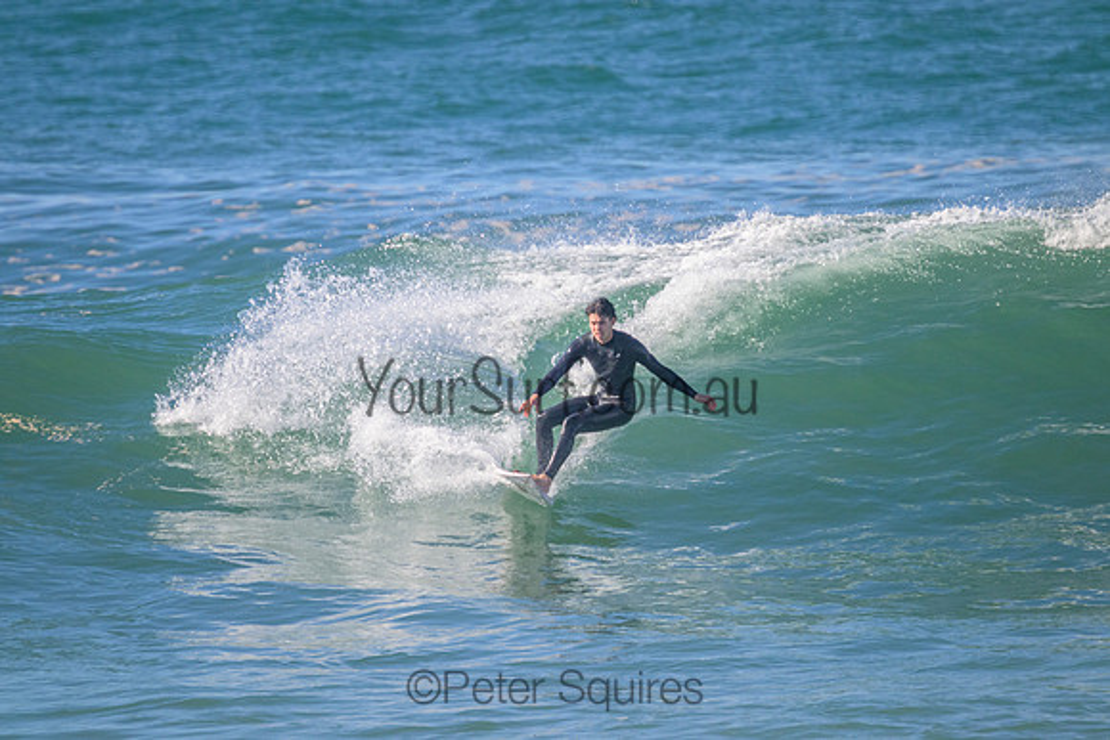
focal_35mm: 800
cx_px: 555
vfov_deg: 1.7
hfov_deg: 2.6
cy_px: 370
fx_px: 24671
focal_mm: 800
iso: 1800
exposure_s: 1/2000
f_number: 11
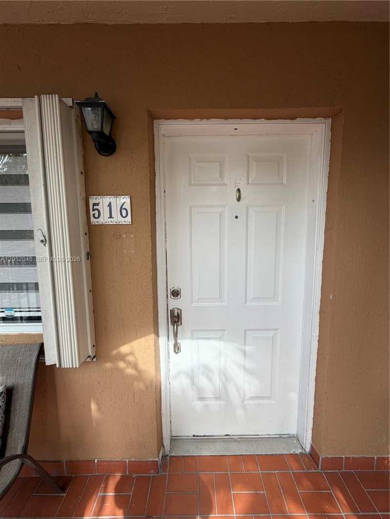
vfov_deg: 102.1
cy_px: 260
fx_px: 210
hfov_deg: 85.7
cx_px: 195
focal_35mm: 14
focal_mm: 2.22
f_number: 2.2
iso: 64
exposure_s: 1/430
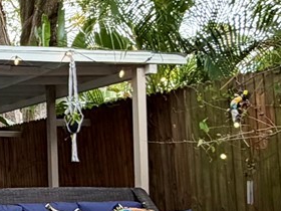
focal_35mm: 80
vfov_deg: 18.3
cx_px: -94
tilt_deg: +0.5
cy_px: 169
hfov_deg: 21.8
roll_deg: +0.8
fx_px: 649
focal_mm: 2.22
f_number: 2.2
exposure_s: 1/120
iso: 100
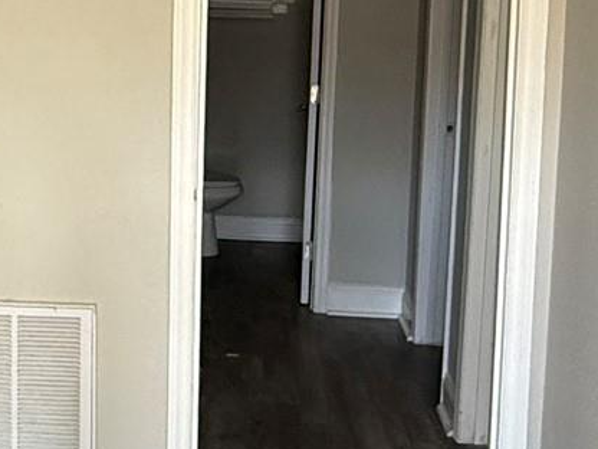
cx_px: 164
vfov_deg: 21.1
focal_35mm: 69
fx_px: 1192
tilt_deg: -6.0
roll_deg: -1.9
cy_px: 112
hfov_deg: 27.8
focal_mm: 2.22
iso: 320
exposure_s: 1/99
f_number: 2.2
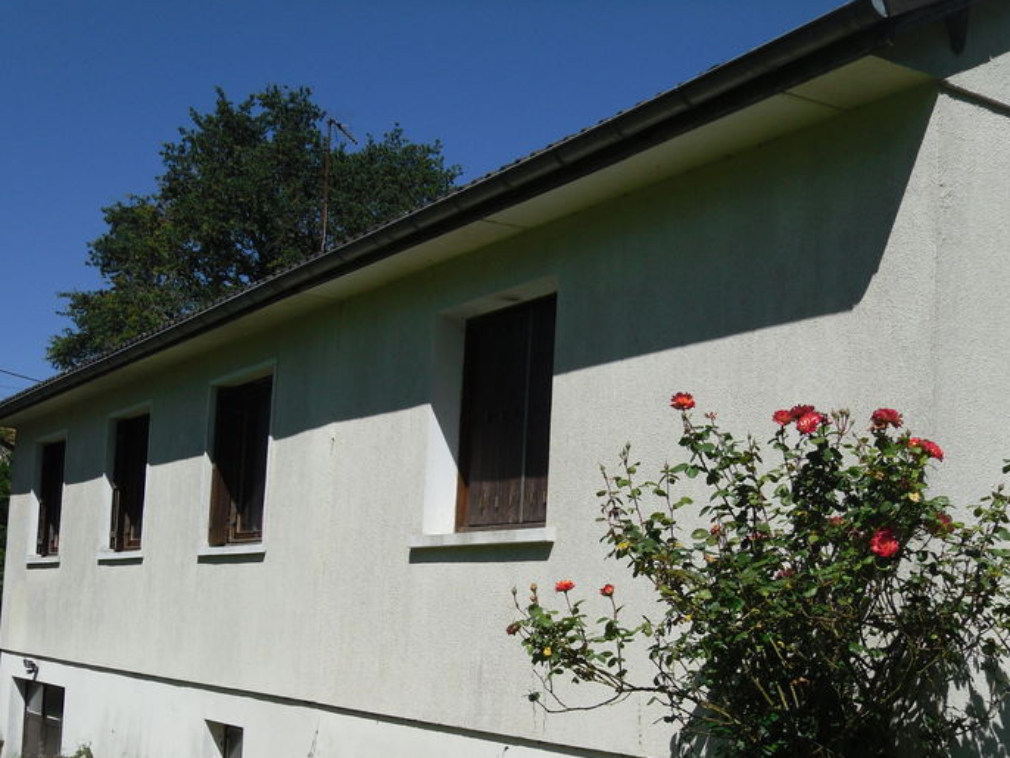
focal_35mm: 51
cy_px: 550
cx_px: 548
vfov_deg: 28.2
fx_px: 1489
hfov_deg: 37.5
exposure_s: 1/362
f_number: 8.2
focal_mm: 6.3
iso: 80
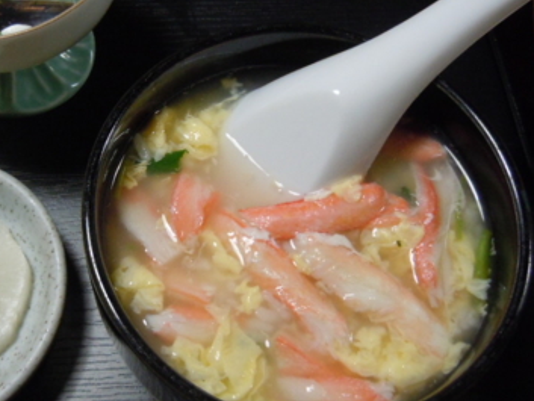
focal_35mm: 51
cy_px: 173
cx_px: 144
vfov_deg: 28.5
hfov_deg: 36.7
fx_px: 787
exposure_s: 1/15
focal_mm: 5.4
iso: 400
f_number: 3.5
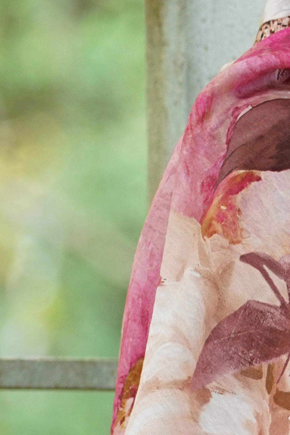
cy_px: 375
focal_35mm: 570
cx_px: 383
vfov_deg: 3.6
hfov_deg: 2.4
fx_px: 6886
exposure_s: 1/100
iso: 400
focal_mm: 125
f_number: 3.5
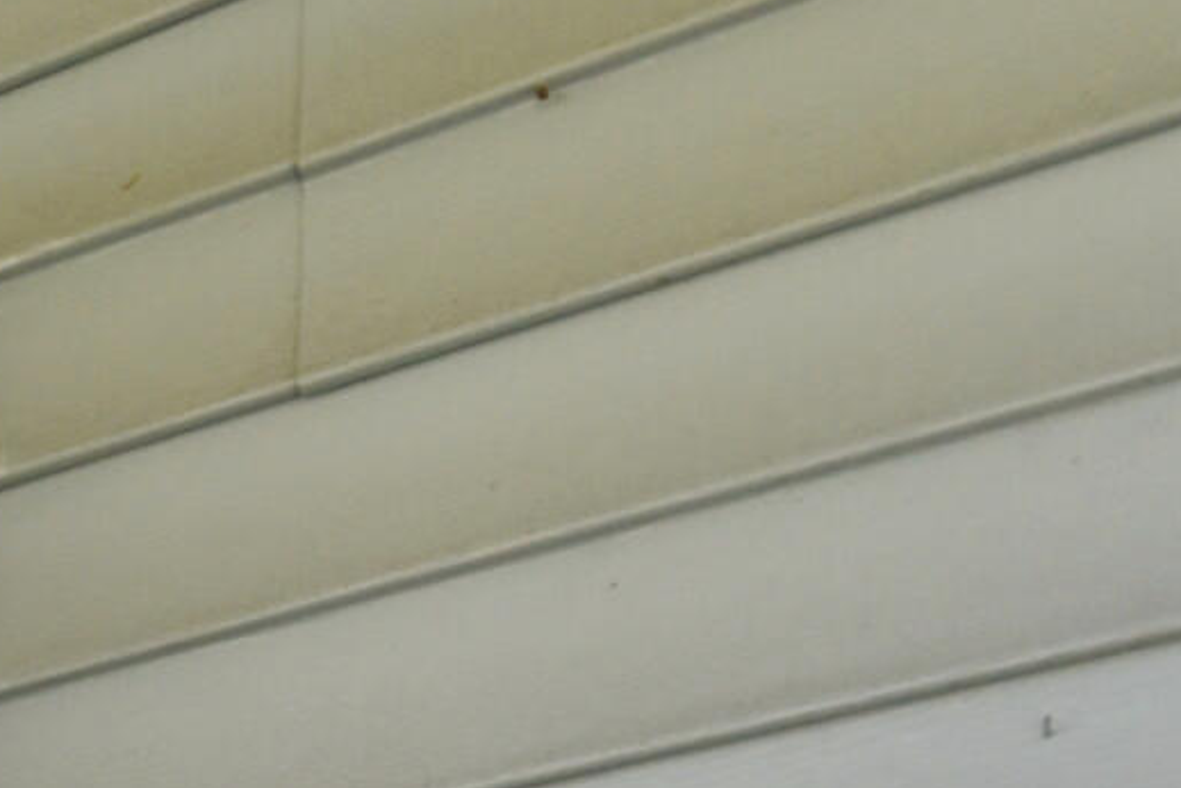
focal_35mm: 81
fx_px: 2657
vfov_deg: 12.0
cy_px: 2099
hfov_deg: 12.3
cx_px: -2173
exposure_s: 1/200
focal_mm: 14
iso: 800
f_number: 7.1
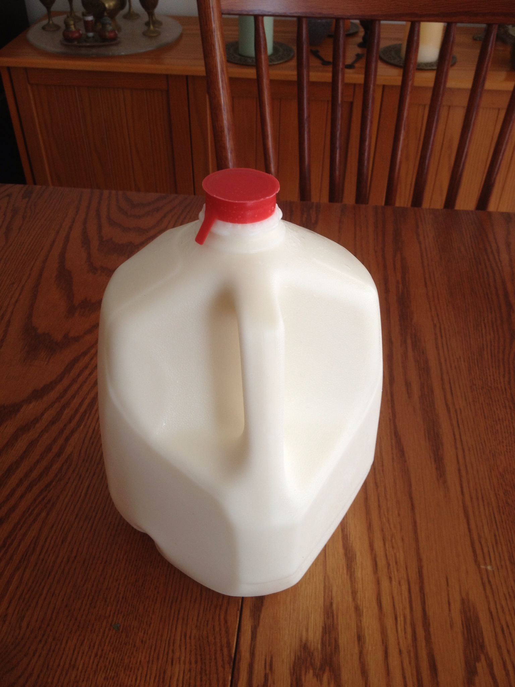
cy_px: 344
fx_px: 694
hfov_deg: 40.7
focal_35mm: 35
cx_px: 258
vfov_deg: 52.6
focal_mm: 4.28
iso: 50
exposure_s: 1/20
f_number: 2.4
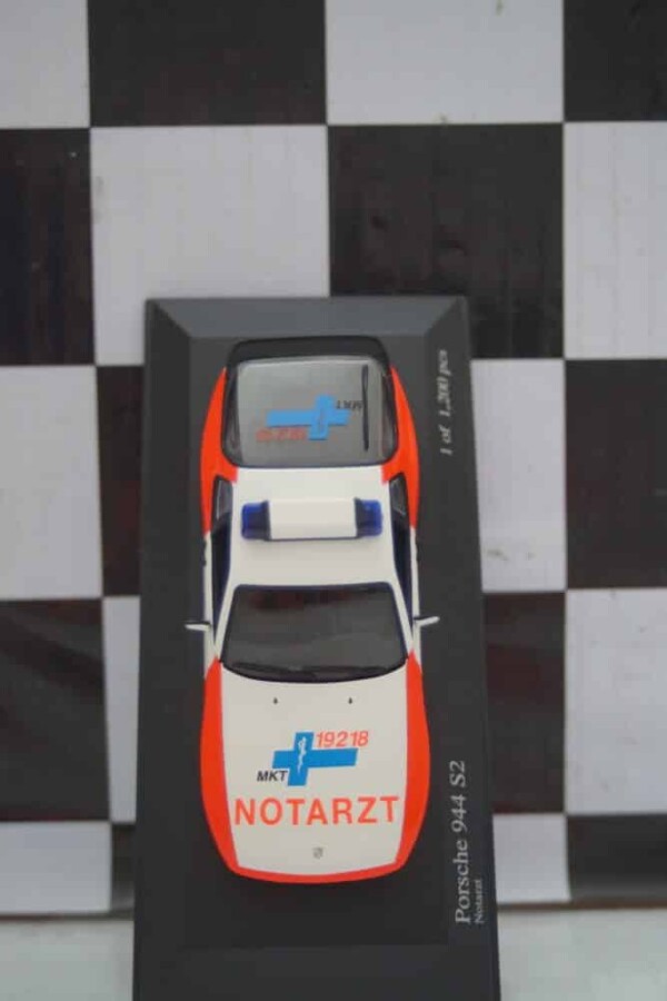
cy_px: 500
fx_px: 1667
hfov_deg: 22.6
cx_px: 334
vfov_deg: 33.4
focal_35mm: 60
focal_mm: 40
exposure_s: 1/160
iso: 1250
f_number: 4.5
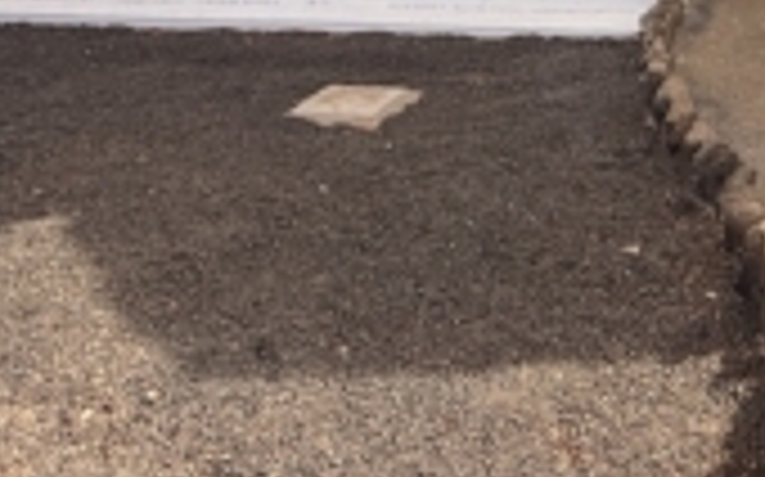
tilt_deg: -0.4
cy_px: -256
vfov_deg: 21.0
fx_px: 1063
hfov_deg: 37.1
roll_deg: +0.8
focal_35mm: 51
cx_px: 684
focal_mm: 2.22
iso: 50
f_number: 2.2
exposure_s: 1/841
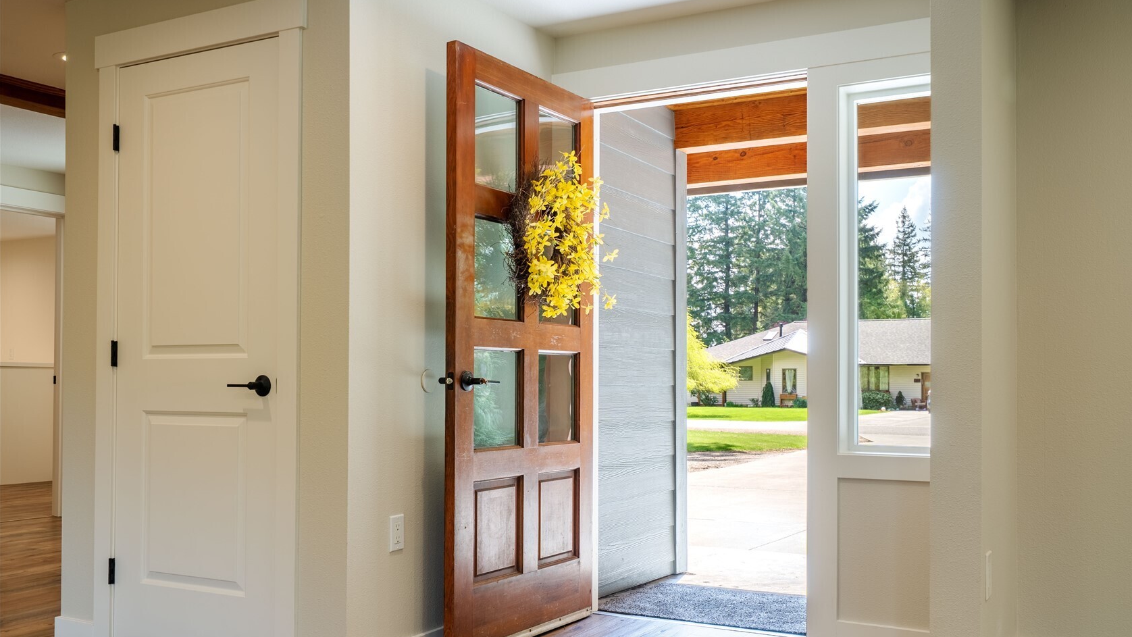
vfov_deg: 33.7
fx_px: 1051
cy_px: 364
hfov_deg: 56.6
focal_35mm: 35
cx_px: 572
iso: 250
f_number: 7.1
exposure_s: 1/320
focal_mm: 33
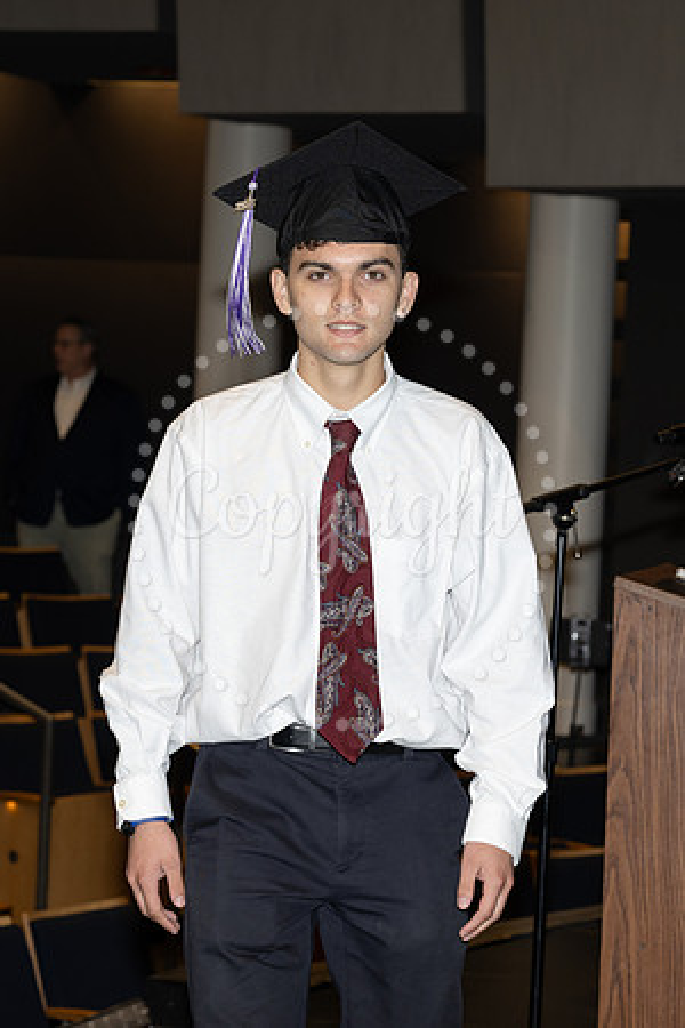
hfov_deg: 11.6
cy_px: 514
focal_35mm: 119
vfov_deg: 17.3
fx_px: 3382
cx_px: 389
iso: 640
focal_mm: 79
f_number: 5.6
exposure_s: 1/80
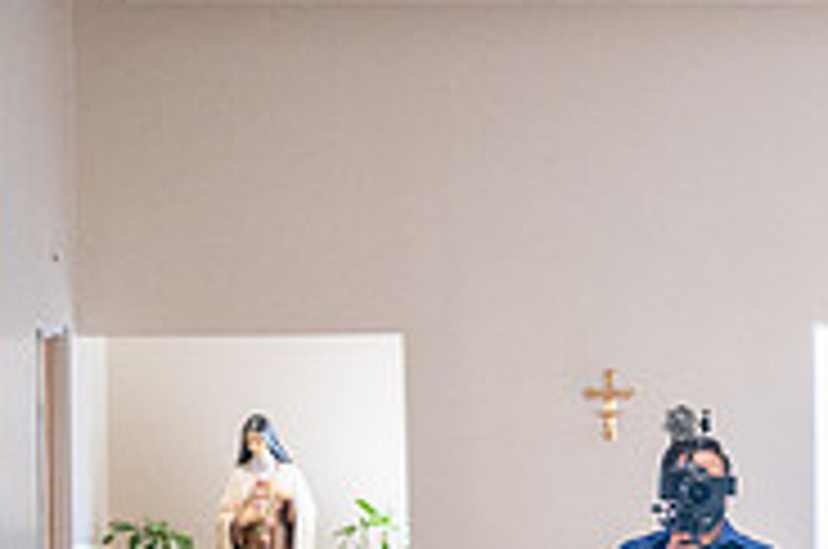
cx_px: 1351
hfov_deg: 7.7
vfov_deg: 5.2
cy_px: 547
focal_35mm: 263
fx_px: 6038
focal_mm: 70
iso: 2500
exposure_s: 1/200
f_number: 4
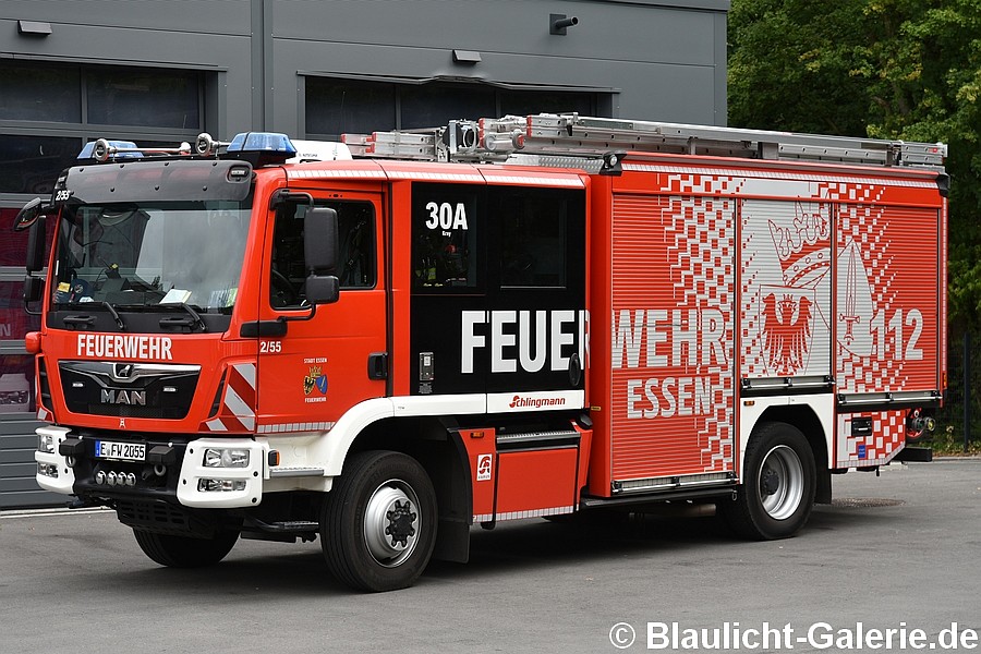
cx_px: 490
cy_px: 327
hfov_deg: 25.4
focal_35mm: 80
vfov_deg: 17.1
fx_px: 2180
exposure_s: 1/250
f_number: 8
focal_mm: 80
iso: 280
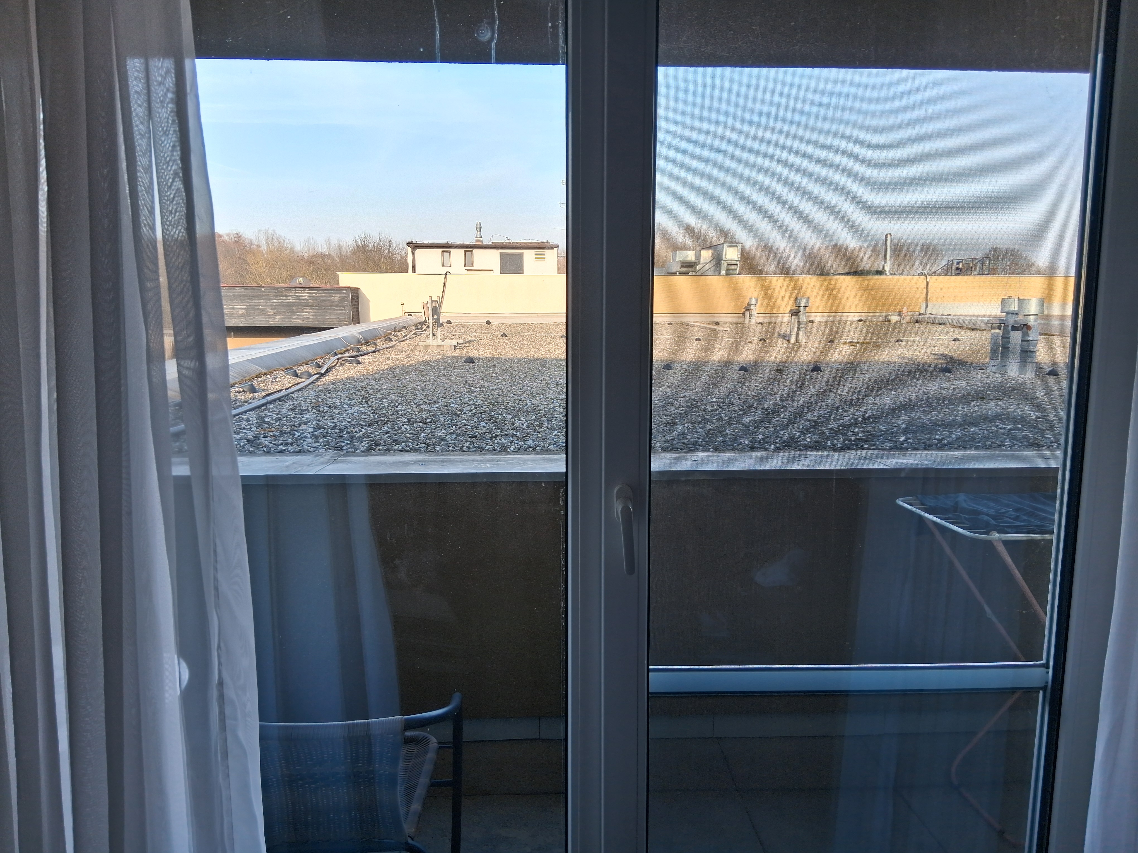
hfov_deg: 67.3
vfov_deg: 53.1
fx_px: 855
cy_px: 426
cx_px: 569
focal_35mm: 26
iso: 25
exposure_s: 1/112
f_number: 1.8
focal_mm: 3.98
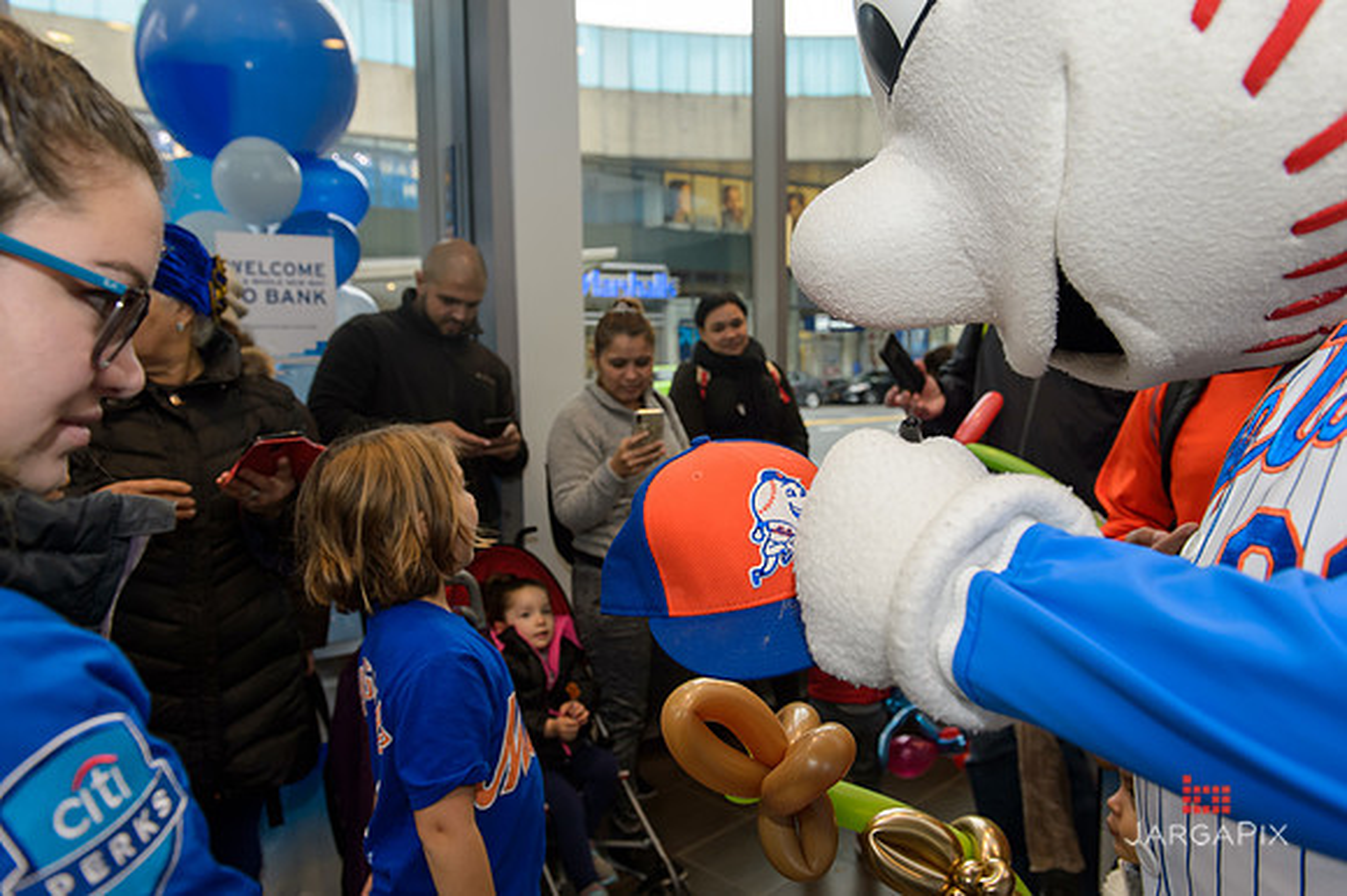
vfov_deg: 47.9
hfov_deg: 67.4
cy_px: 448
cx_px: 674
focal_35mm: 27
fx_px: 1010
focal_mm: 27
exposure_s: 1/125
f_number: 4.5
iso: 800
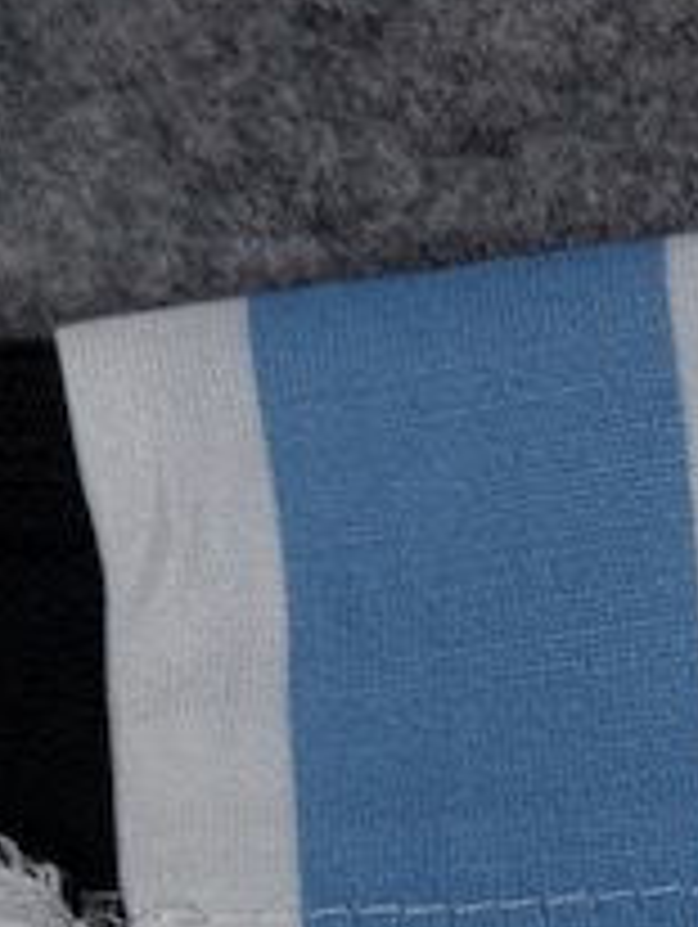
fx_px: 3998
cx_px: 1031
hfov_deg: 9.7
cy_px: 1305
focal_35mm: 149
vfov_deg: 12.7
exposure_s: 1/490
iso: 64
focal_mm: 6.76
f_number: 1.78
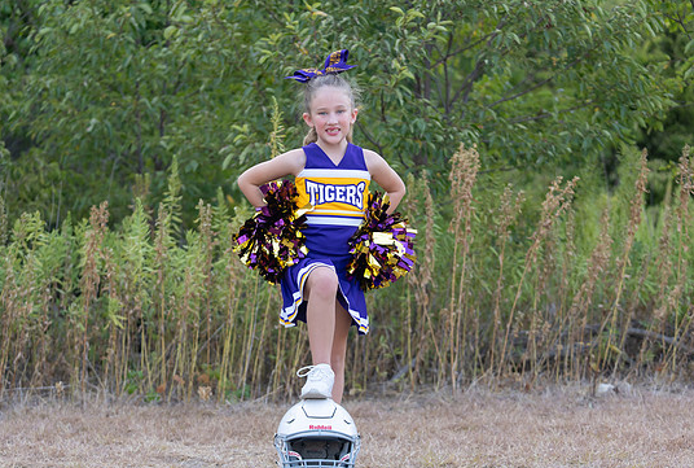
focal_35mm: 82
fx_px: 1586
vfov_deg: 16.8
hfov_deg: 24.7
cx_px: 321
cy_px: 264
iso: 320
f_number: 2.8
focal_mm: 70
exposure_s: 1/320
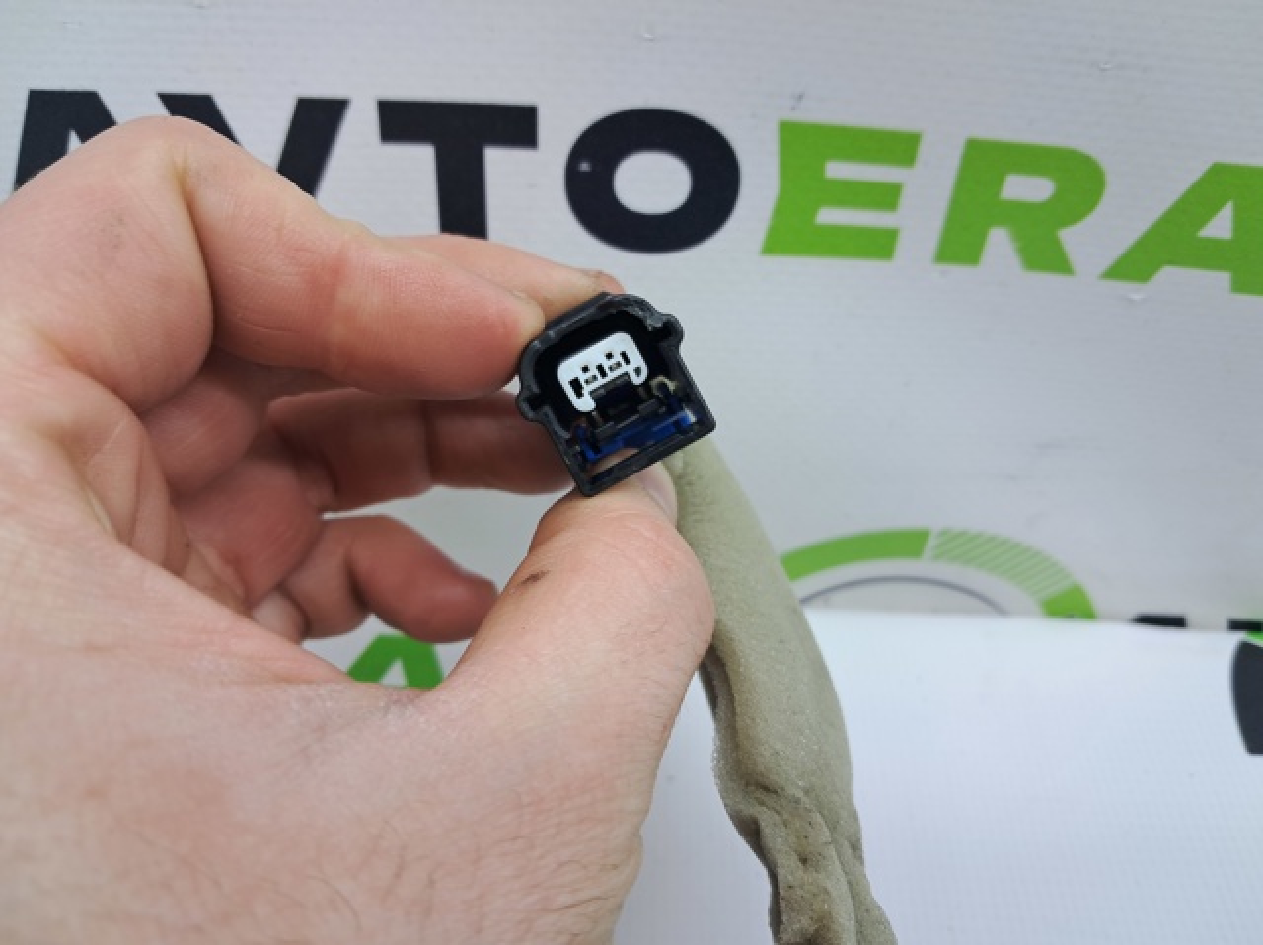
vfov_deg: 51.3
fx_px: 984
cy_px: 472
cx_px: 632
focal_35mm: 27
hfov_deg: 65.4
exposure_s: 1/50
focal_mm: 4
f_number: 1.8
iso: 50
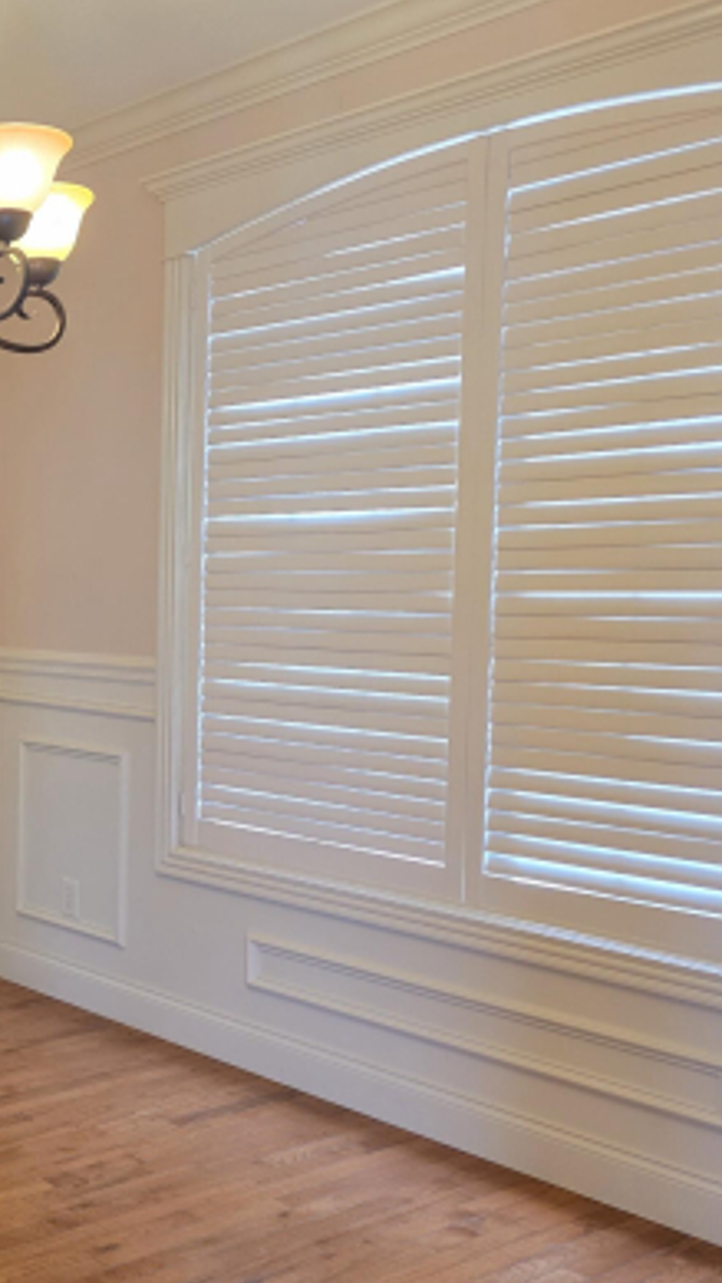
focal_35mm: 43
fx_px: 1463
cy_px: 689
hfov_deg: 24.4
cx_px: -203
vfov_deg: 47.3
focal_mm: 6.3
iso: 400
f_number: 1.7
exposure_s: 1/120
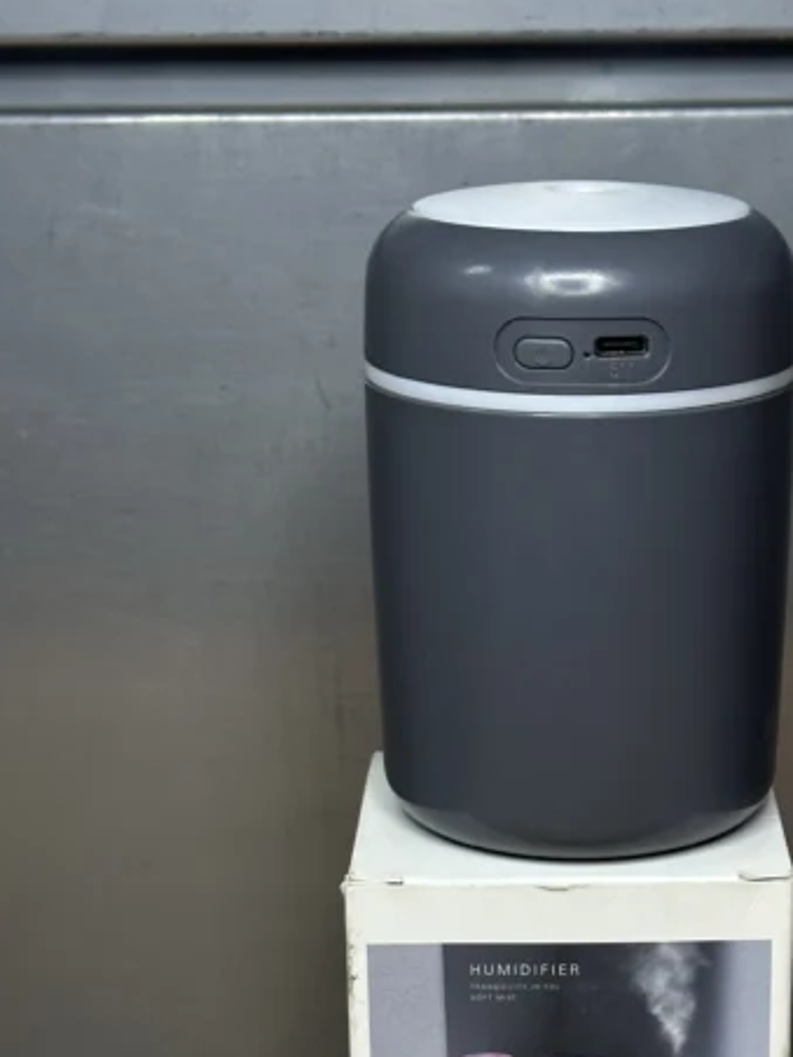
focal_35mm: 85
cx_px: 599
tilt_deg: -19.9
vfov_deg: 22.6
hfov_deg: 17.3
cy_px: 875
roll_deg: -1.0
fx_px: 2596
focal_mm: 6.86
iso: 200
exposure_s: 1/33
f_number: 1.78
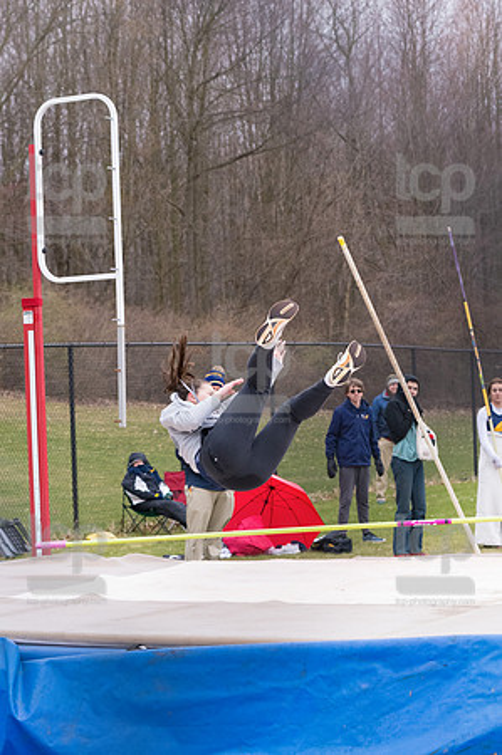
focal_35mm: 105
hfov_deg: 13.0
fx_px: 2201
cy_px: 378
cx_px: 251
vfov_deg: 19.5
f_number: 4.5
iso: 2000
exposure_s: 1/2000
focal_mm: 70
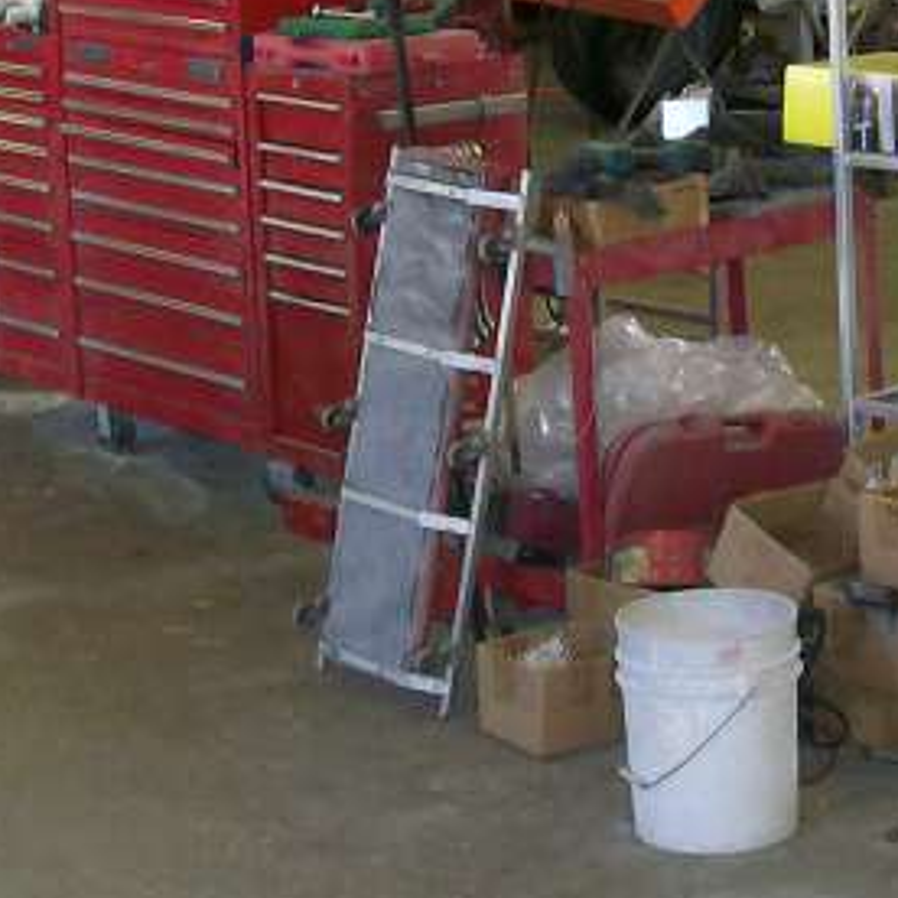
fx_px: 3463
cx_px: 449
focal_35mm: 118
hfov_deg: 14.8
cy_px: 348
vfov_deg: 14.8
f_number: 2.7
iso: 140
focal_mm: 6
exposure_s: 1/64
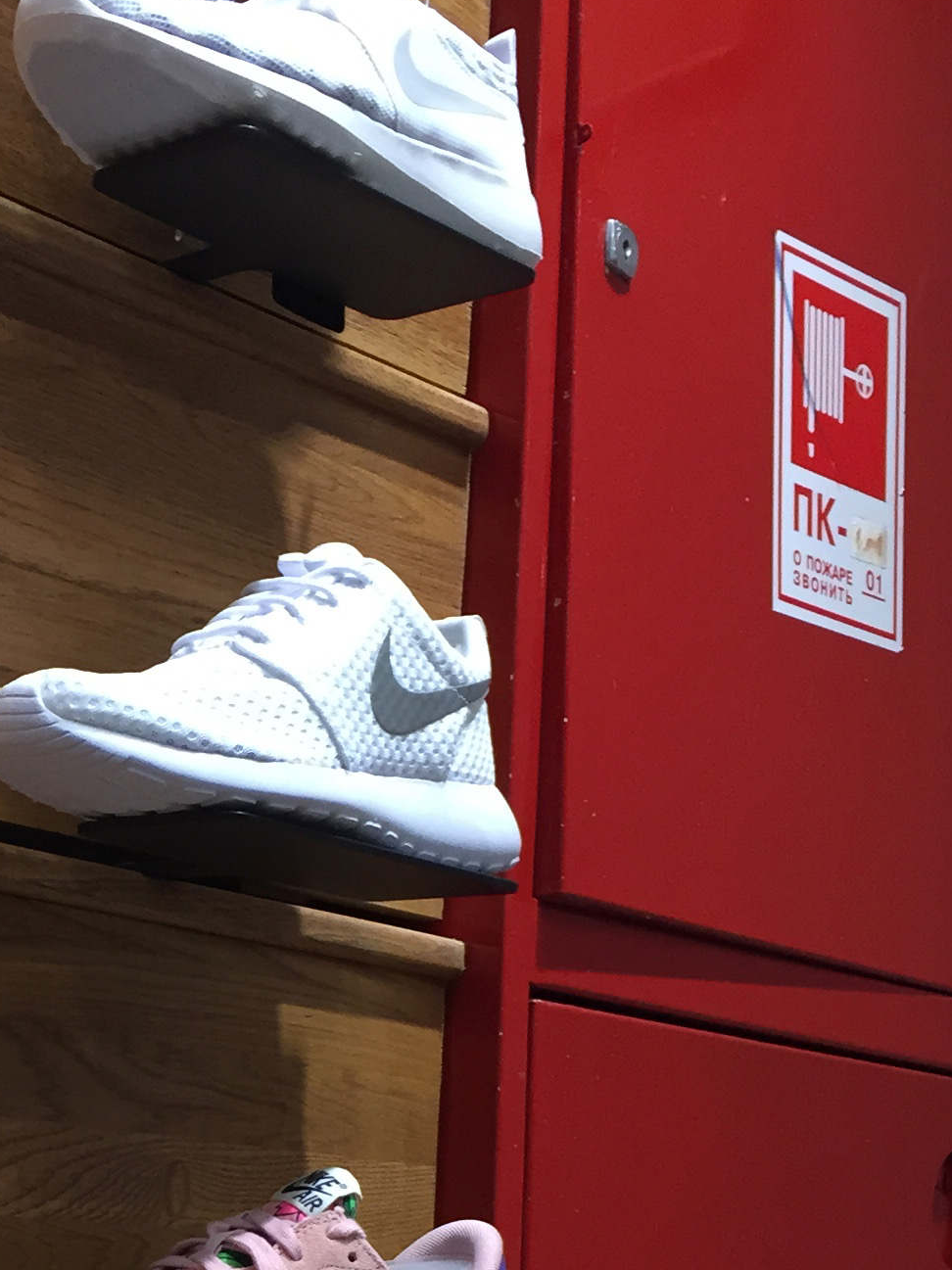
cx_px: -53
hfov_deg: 19.4
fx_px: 2678
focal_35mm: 73
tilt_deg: +5.2
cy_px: 1145
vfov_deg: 25.8
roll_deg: -2.8
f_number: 2.2
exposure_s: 1/30
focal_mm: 4.15
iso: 64
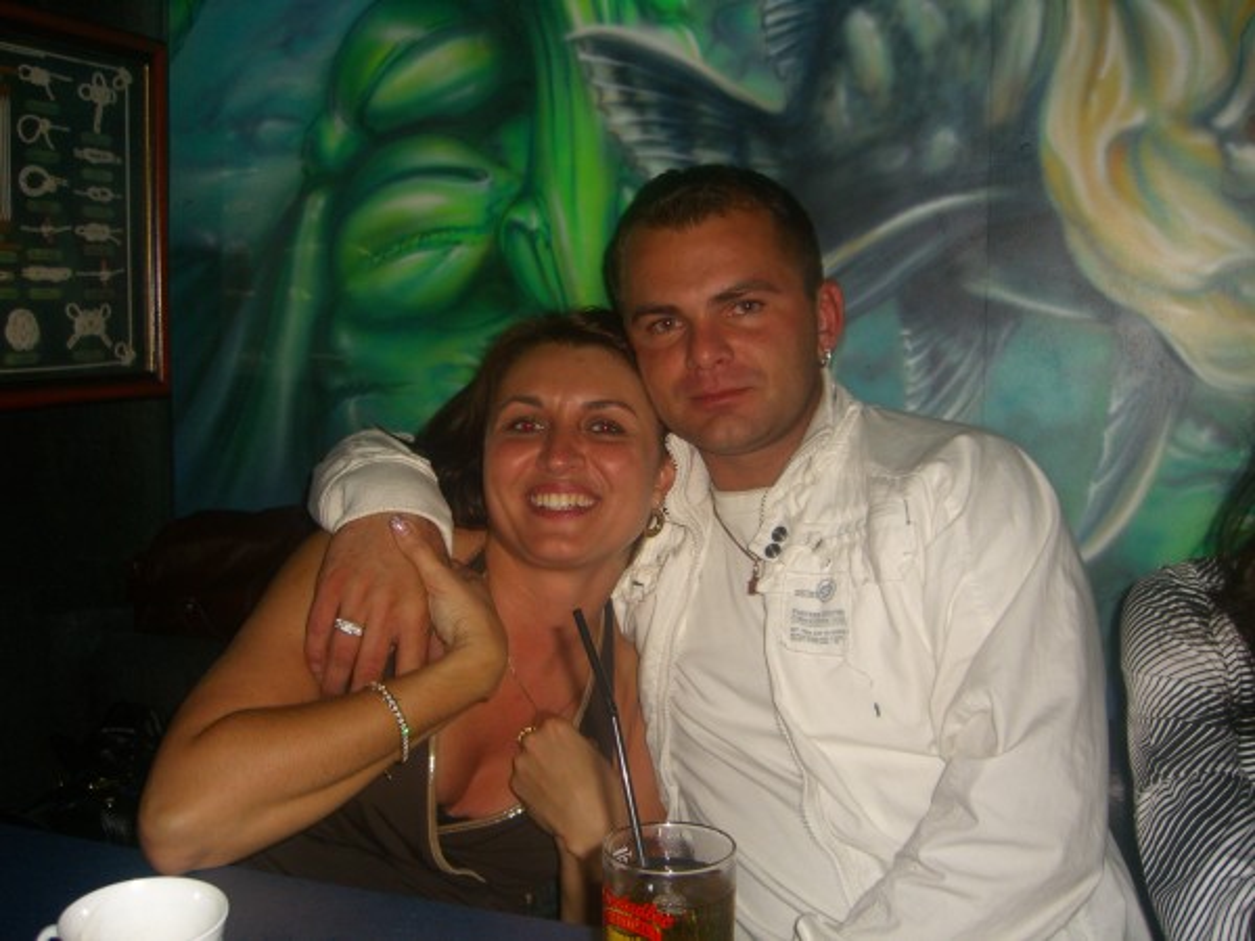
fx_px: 1378
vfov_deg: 37.7
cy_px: 470
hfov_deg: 49.0
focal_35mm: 38
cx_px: 628
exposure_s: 1/60
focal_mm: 7.9
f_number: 2.8
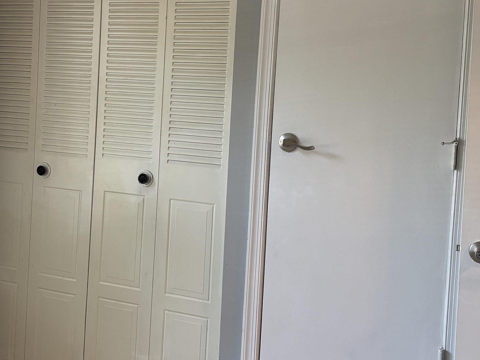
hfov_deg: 38.0
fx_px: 693
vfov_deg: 28.9
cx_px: 185
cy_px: 124
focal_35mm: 50
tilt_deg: -2.3
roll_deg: -3.2
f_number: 1.6
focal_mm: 5.96
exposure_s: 1/60
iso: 125
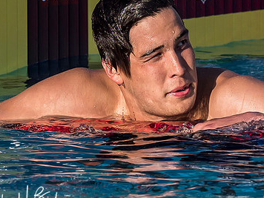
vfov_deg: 1.3
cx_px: 93
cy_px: 88
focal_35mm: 1102
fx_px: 8404
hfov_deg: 1.8
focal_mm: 150
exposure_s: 1/1000
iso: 200
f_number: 5
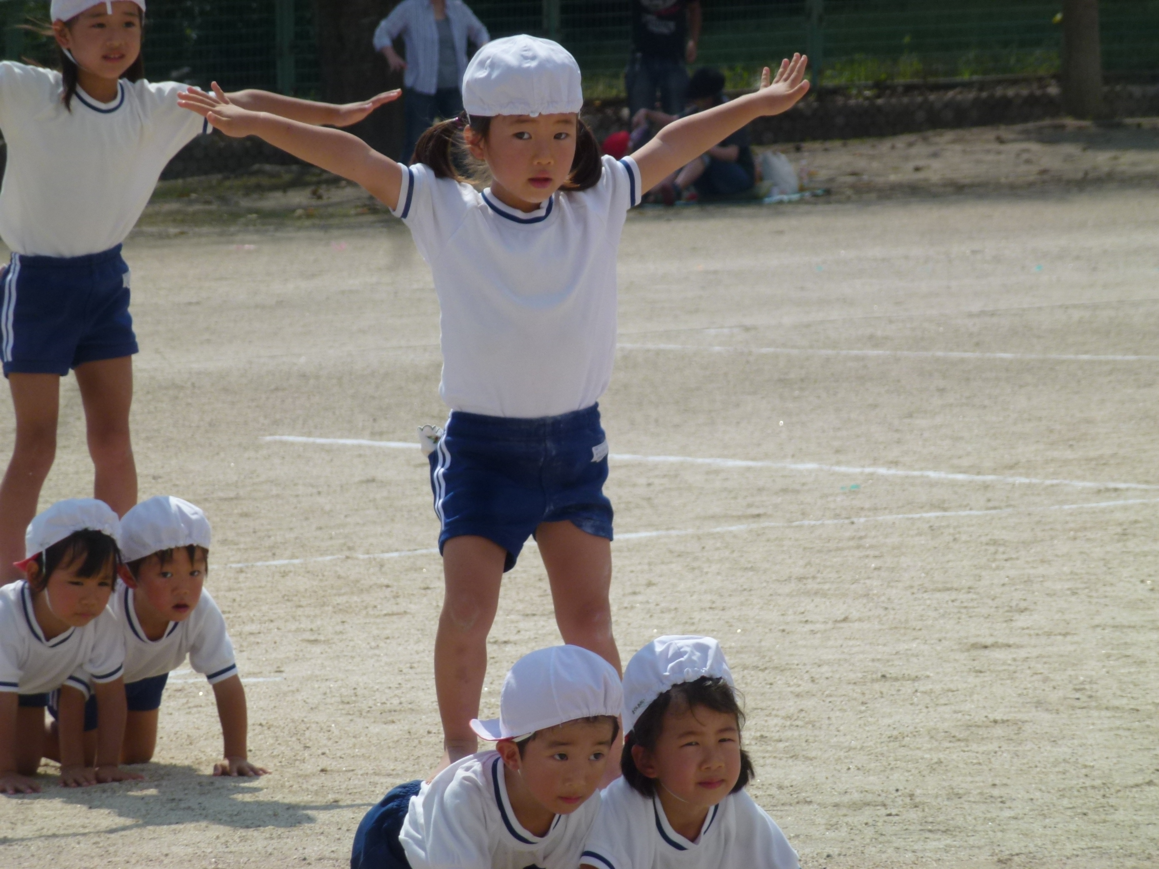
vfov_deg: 4.9
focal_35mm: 304
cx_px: 580
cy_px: 434
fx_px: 10178
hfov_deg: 6.5
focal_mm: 54.5
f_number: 5.7
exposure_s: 1/1000
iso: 100
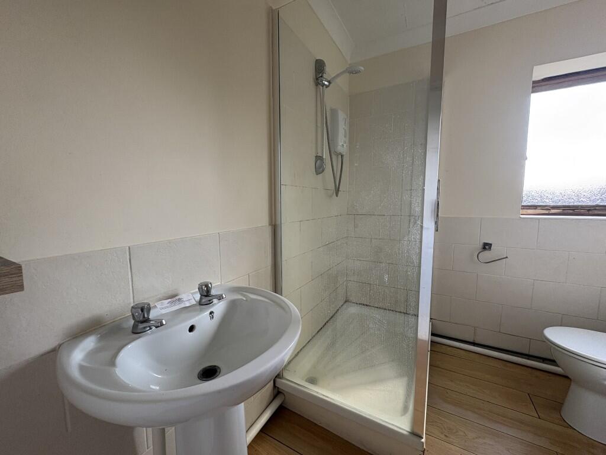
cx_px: 303
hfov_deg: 102.1
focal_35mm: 14
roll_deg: +0.2
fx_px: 245
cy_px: 228
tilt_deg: -6.0
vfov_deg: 85.7
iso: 160
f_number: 2.2
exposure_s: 1/99
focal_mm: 2.22
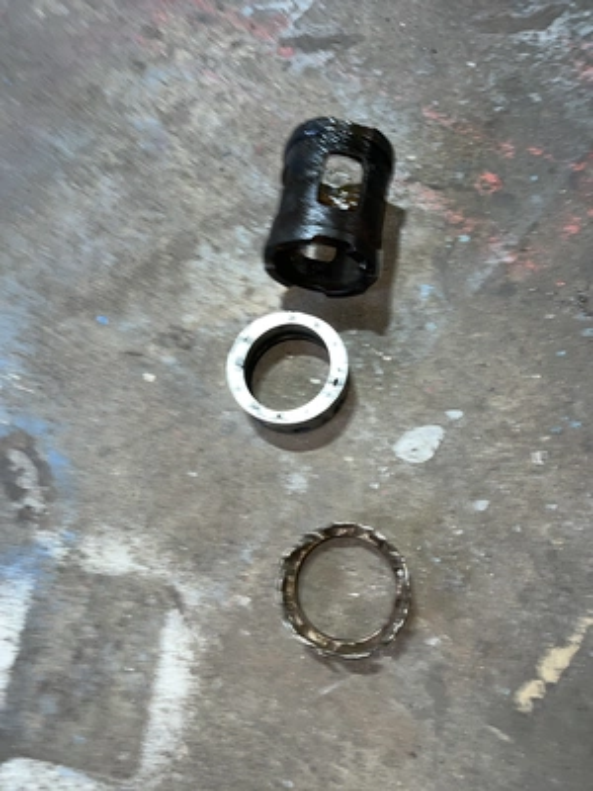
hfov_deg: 53.1
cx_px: 296
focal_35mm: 26
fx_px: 594
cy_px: 396
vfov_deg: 67.3
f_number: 1.6
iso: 50
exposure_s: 1/25
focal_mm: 5.1
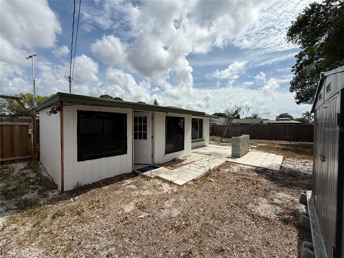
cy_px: 129
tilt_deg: -0.9
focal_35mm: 14
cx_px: 172
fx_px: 139
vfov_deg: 85.7
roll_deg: -0.6
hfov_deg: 102.1
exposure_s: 1/5155
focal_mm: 2.22
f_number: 2.2
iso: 50
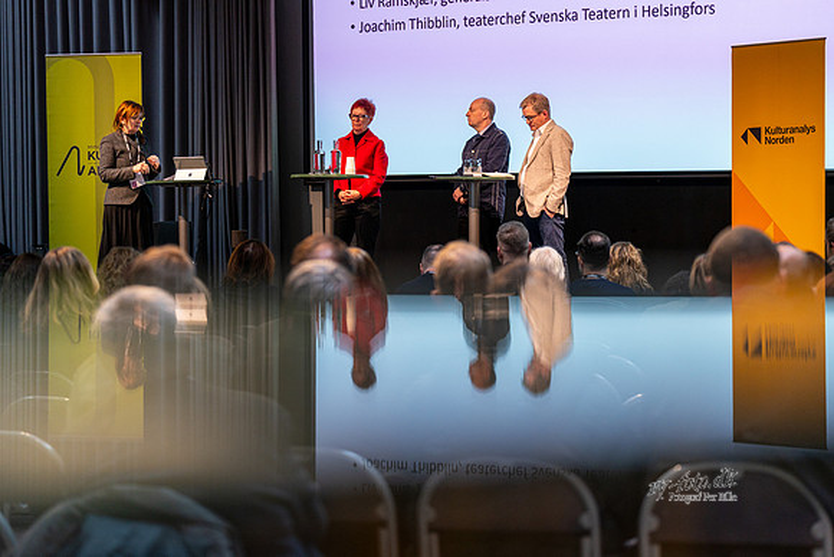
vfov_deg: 15.6
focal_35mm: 88
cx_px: 417
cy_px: 278
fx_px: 2033
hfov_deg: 23.2
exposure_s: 1/200
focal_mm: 86
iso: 1600
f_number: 2.8
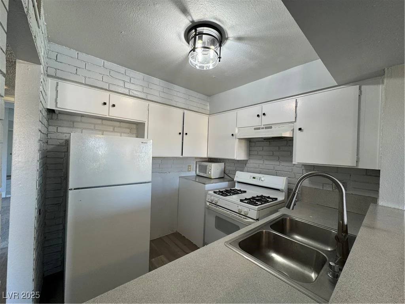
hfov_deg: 102.1
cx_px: 202
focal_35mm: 14
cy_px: 152
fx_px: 164
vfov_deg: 85.7
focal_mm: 2.22
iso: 125
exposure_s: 1/120
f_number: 2.2
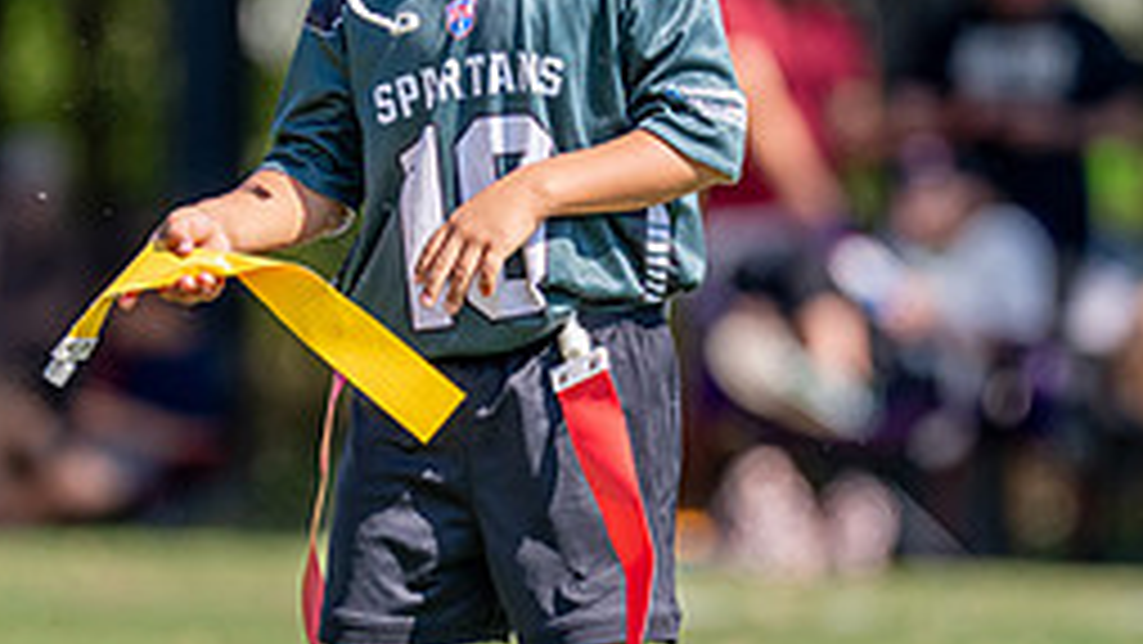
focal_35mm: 591
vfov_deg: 2.1
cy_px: 303
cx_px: 534
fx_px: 17916
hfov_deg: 3.7
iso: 200
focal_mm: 200
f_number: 2.8
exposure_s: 1/2500
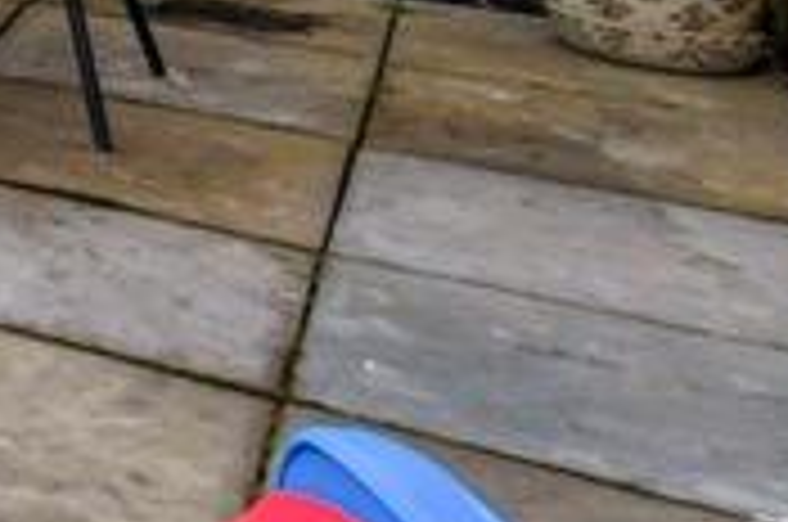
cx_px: -1171
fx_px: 1923
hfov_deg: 14.2
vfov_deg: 13.3
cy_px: -520
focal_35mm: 88
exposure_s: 1/13
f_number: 22
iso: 100
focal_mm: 10
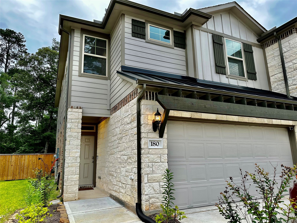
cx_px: 148
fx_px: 206
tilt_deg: +11.6
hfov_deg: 71.6
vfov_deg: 56.8
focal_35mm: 24
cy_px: 112
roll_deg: +0.4
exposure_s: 1/319
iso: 80
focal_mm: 6.86
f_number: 1.78
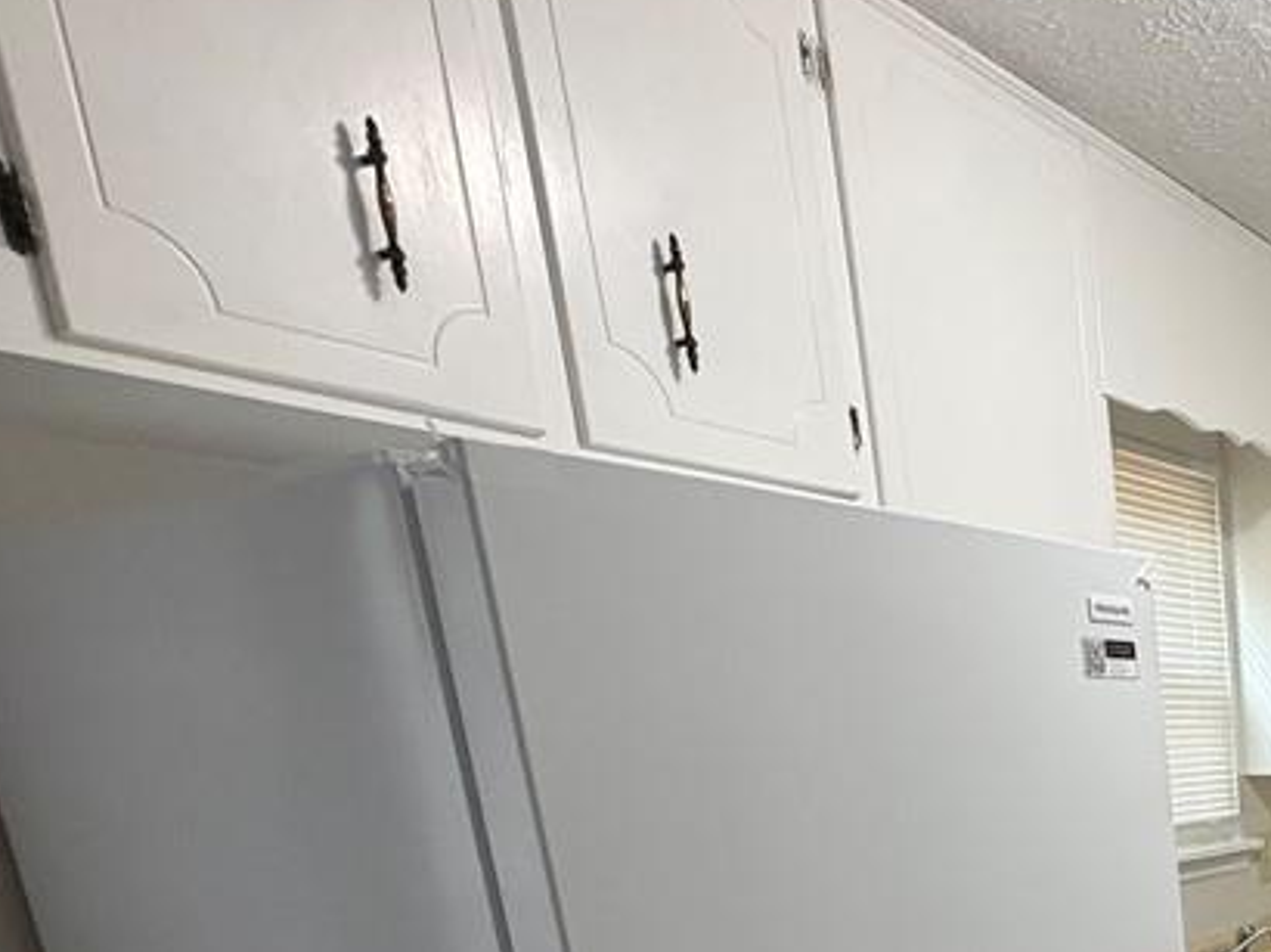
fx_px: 1284
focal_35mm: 35
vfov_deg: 35.0
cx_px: 1488
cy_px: 1045
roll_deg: +1.2
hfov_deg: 39.6
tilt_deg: -14.0
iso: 320
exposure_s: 1/60
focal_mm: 2.22
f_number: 2.2
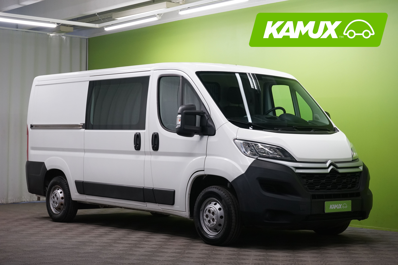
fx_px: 774
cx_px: 199
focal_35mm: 70
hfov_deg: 28.8
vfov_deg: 19.5
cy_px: 132
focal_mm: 70
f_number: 9
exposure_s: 1/25
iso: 1600
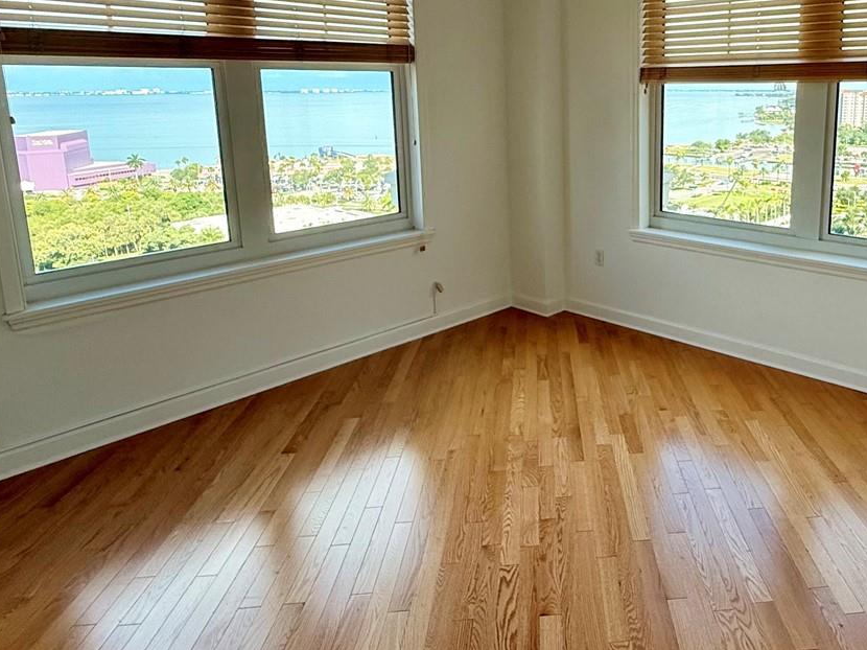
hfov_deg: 62.6
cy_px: 209
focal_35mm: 27
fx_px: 676
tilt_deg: -9.9
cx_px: 620
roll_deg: -0.5
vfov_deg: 50.3
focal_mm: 2.22
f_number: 2.2
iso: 64
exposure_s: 1/465
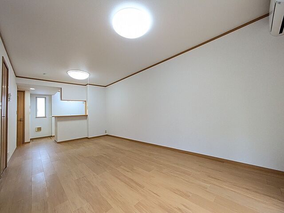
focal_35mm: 14
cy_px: 106
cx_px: 142
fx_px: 115
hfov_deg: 102.1
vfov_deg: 85.7
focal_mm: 1.83
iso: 285
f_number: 2.2
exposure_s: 1/60
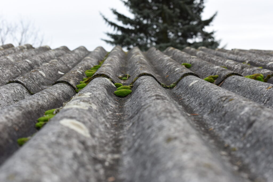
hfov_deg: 39.6
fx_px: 379
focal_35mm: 50
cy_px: 91
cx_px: 136
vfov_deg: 27.0
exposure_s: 1/200
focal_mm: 50
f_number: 5.6
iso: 400
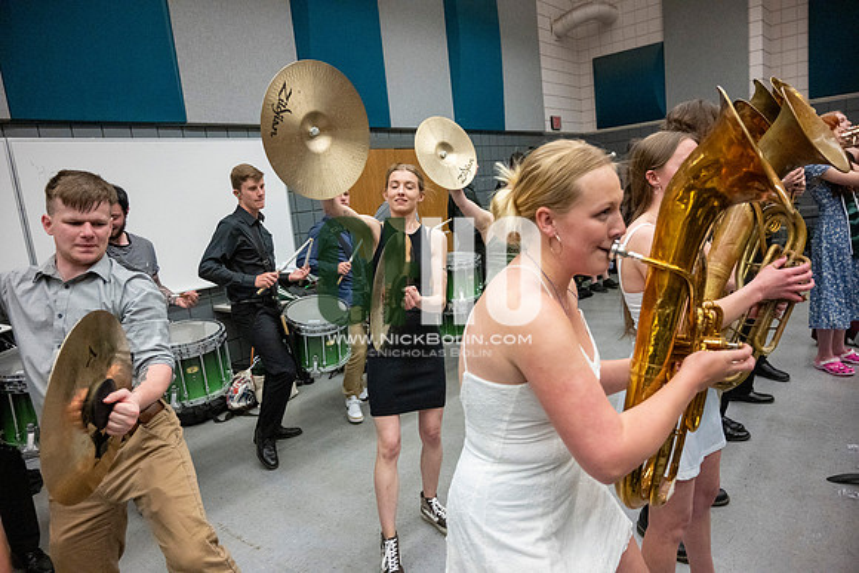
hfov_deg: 73.7
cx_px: 430
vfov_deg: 53.2
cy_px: 286
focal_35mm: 24
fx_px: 573
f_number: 4
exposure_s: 1/500
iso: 10000
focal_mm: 24
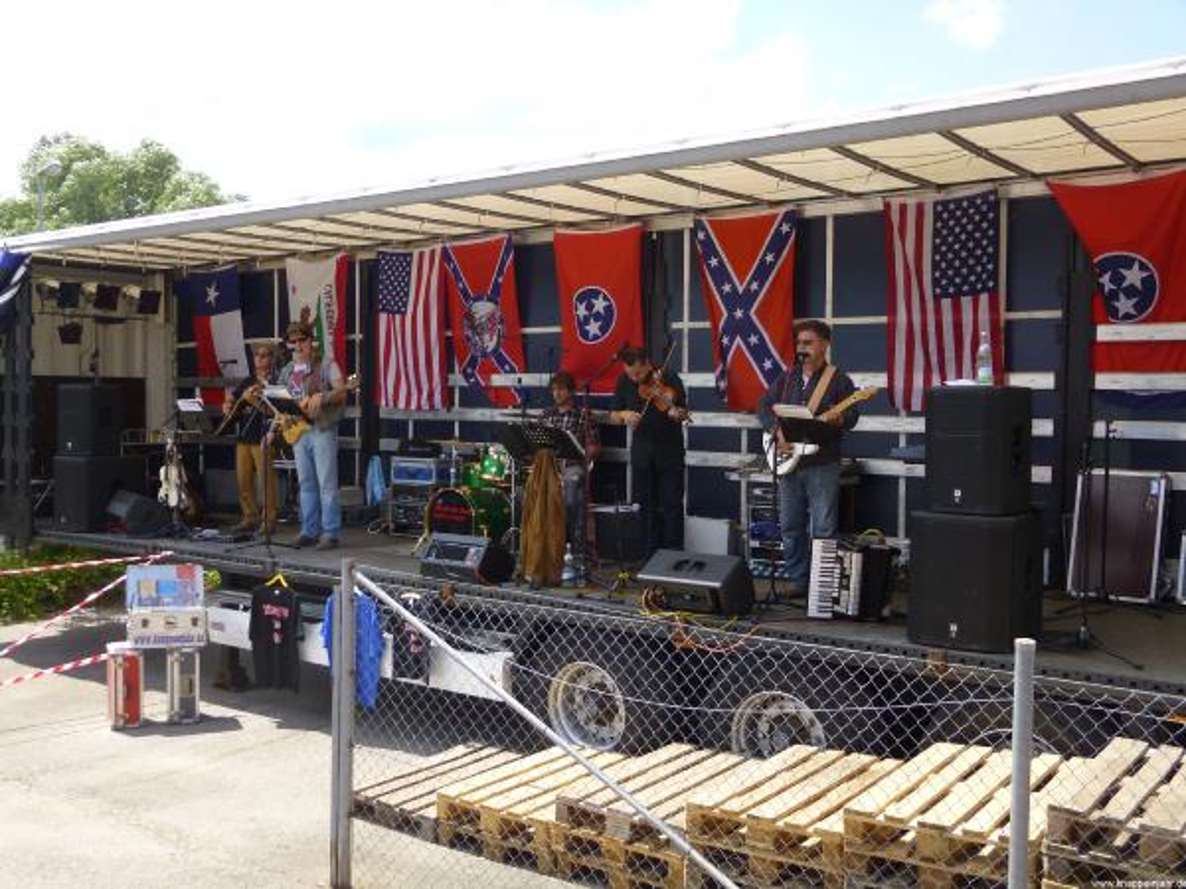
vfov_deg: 41.8
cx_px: 593
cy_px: 444
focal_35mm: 34
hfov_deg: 54.0
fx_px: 1165
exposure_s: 1/320
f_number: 3.5
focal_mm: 6
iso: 100
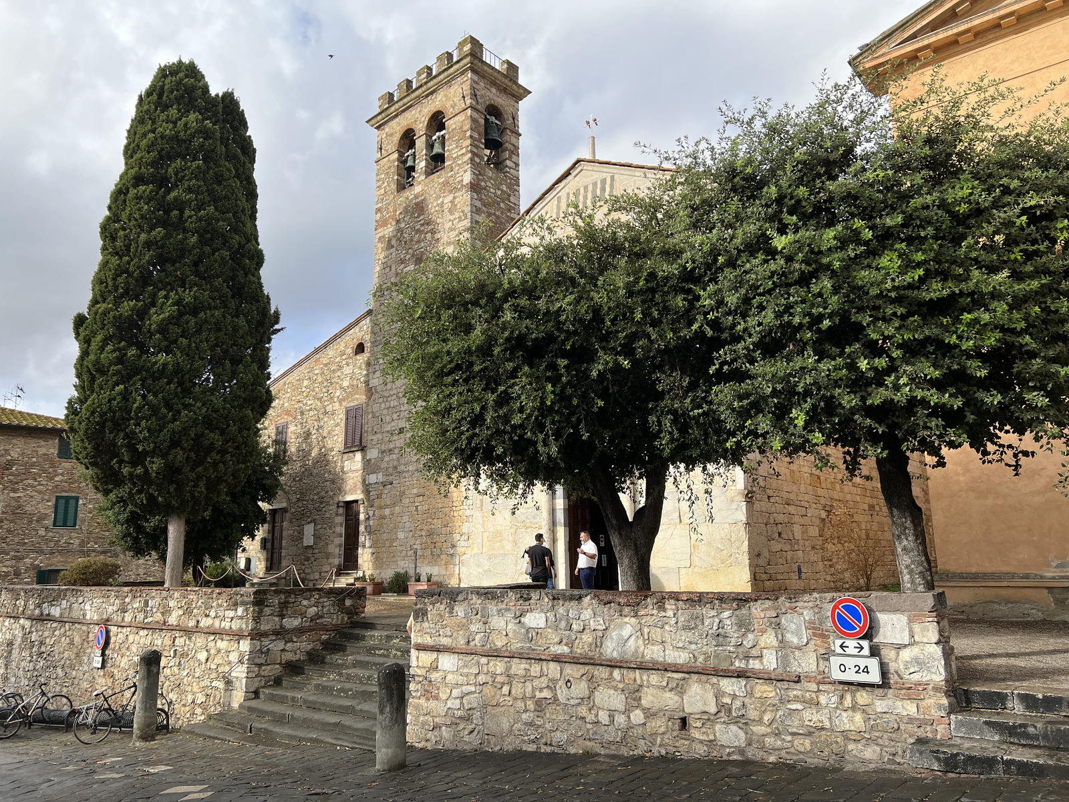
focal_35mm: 26
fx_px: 803
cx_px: 534
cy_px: 401
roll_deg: +0.5
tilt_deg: +11.8
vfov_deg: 53.1
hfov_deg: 67.3
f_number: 1.5
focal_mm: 5.7
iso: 50
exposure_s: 1/1838
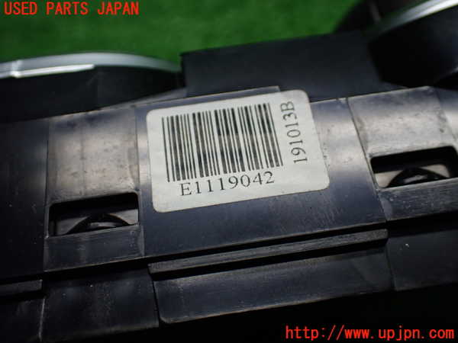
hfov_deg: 49.0
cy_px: 172
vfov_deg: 37.7
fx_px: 503
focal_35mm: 38
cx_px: 229
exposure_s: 1/160
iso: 320
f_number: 2.7
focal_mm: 6.83
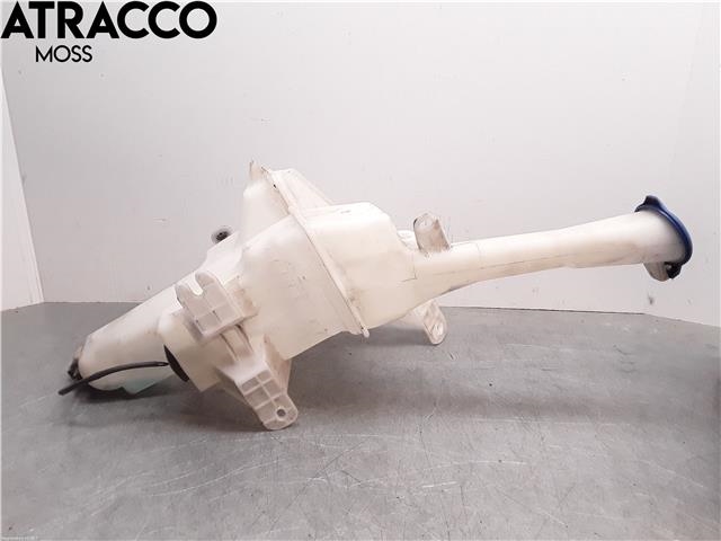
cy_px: 270
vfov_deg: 49.7
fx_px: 583
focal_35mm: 28
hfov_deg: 63.4
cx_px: 360
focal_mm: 2.91
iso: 100
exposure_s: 1/112
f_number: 1.9
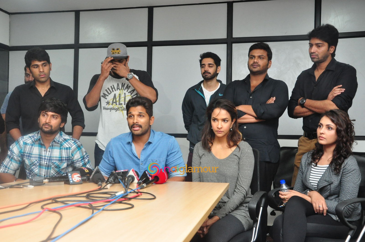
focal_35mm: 39
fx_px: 395
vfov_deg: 34.1
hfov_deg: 49.6
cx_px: 182
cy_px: 121
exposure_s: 1/125
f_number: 6.3
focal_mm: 26
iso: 1600
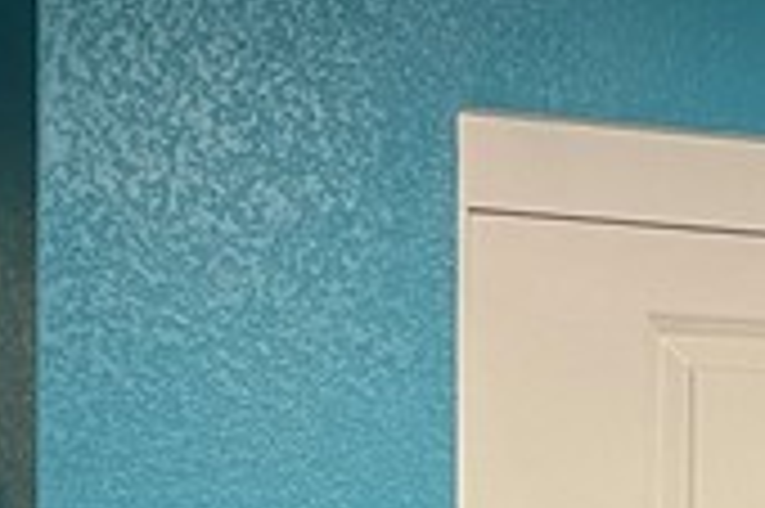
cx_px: 855
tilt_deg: -2.8
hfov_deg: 12.8
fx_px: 3333
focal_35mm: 157
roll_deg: -1.4
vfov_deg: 8.5
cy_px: 746
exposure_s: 1/60
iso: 320
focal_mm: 5.1
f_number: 1.6
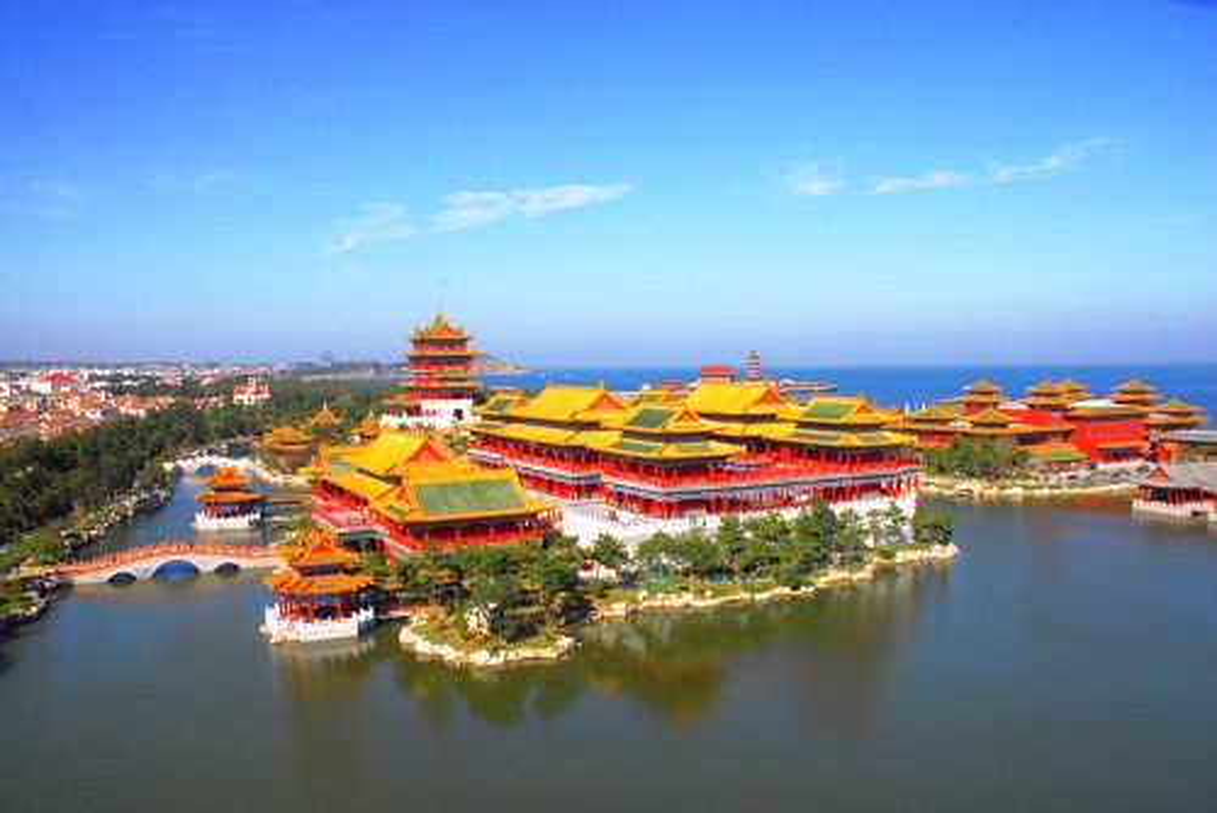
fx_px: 913
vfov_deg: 48.0
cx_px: 608
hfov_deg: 67.4
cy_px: 406
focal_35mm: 27
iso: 200
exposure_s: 1/320
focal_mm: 18
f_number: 9
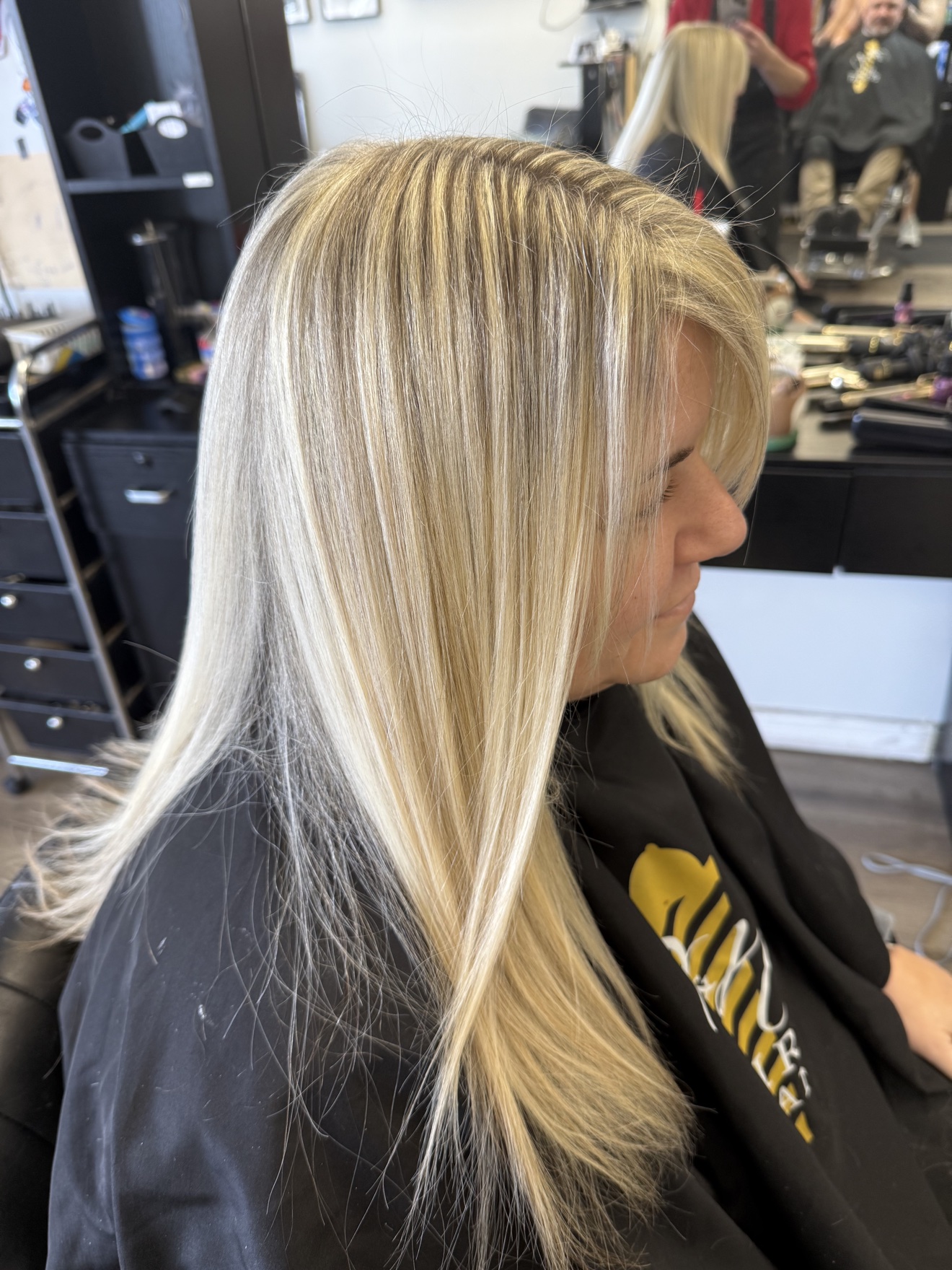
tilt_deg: -33.0
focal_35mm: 24
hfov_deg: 56.8
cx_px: 476
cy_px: 635
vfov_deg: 71.6
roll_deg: +3.5
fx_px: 880
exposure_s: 1/120
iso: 160
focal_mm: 6.76
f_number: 1.78
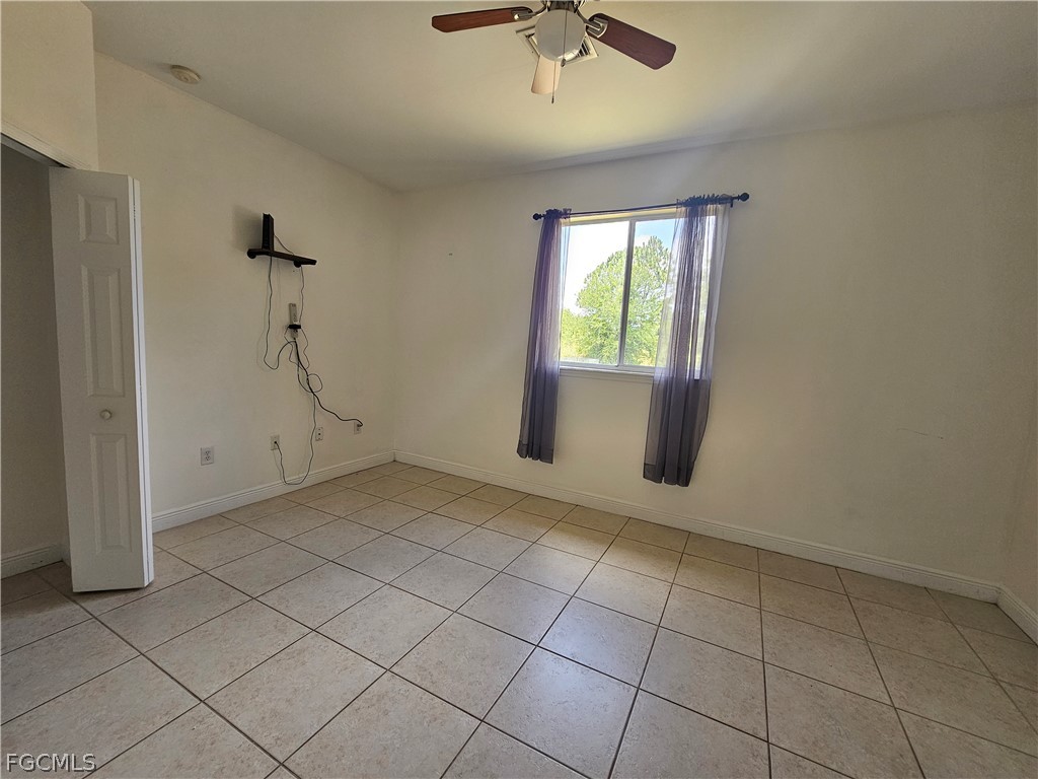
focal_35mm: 13
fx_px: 390
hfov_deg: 106.2
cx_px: 519
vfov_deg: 89.9
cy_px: 390
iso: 100
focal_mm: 2.2
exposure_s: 1/60
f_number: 2.2
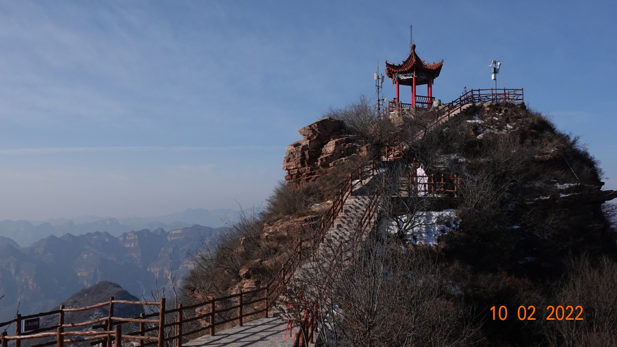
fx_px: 540
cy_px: 146
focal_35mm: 33
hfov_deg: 59.5
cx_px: 311
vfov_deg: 35.5
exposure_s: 1/1600
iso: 250
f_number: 5.6
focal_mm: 11.51
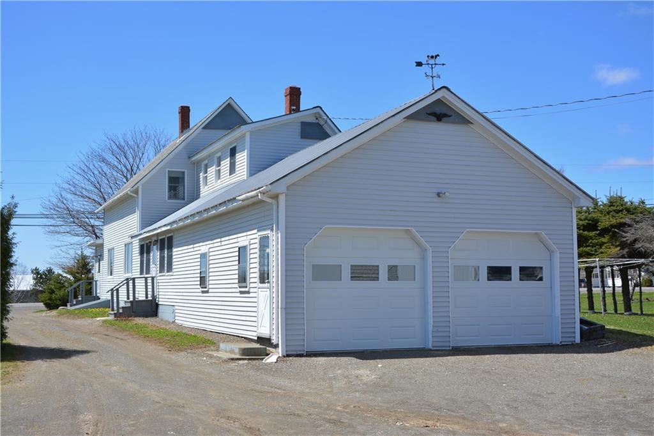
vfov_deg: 29.8
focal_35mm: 45
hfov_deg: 43.6
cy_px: 218
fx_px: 817
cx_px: 327
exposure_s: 1/250
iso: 100
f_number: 8
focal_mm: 30
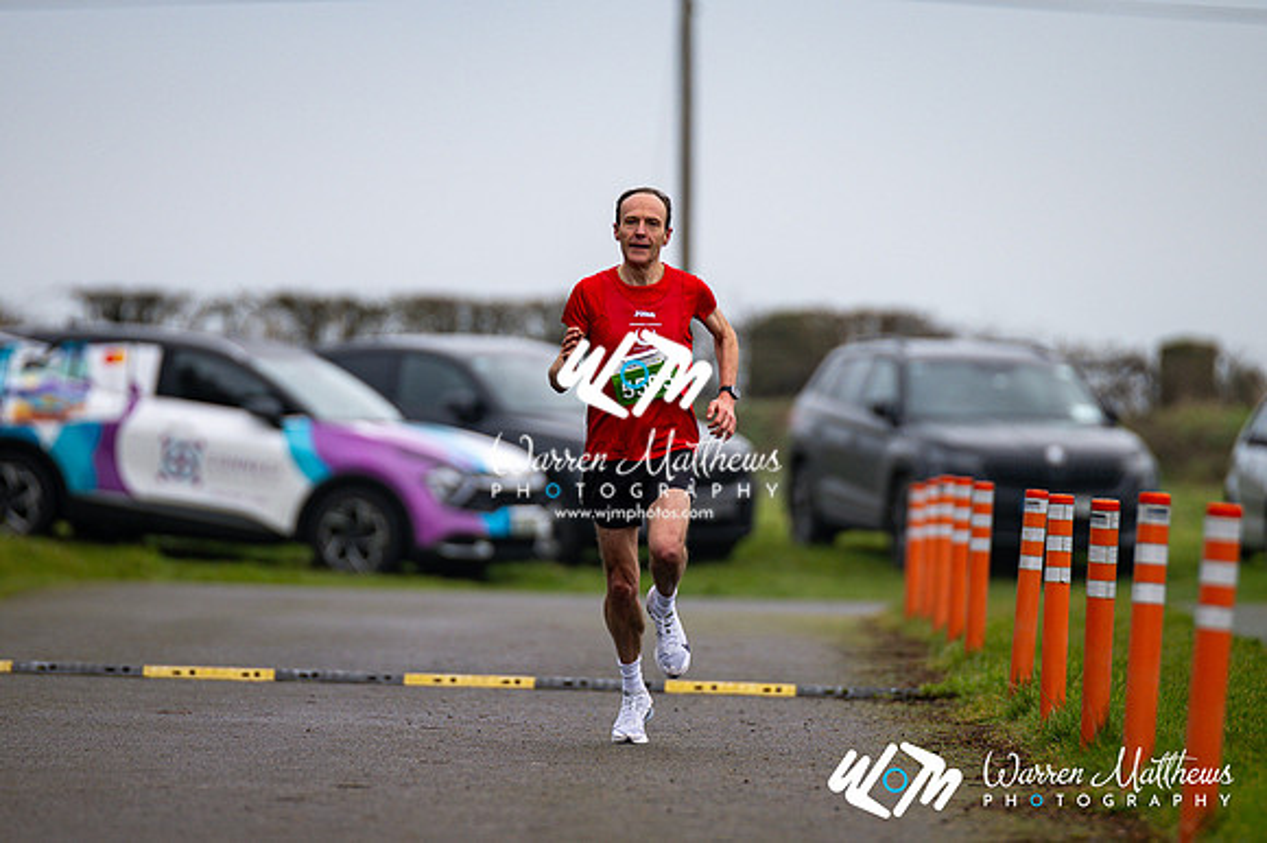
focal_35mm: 450
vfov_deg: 3.1
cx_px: 634
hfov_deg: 4.6
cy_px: 422
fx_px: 15828
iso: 280
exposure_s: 1/1600
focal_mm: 300
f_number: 2.8
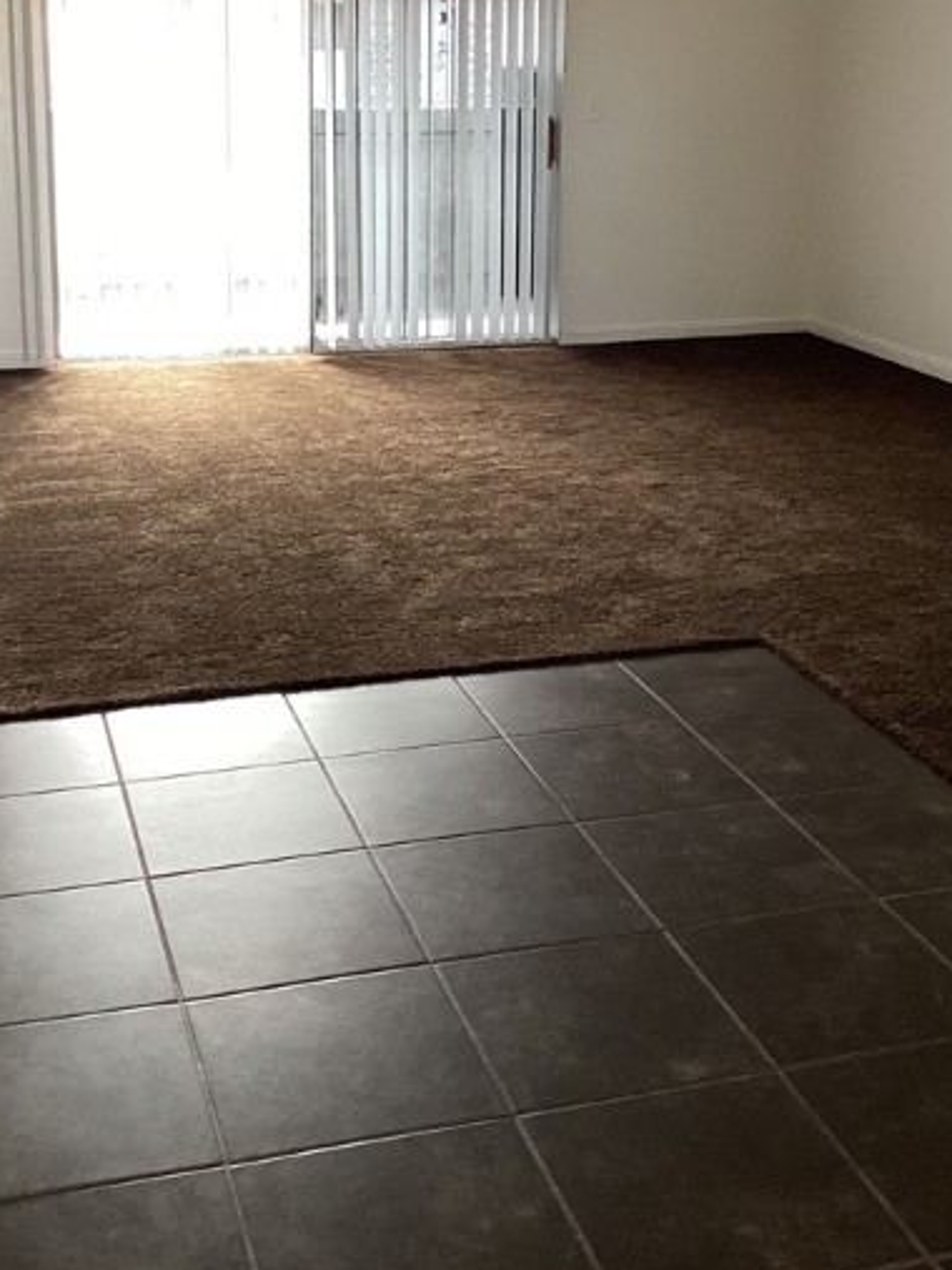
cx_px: 418
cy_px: 333
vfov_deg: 39.5
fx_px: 1724
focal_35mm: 47
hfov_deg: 30.8
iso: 160
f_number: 2.4
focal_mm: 3.3
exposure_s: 1/60
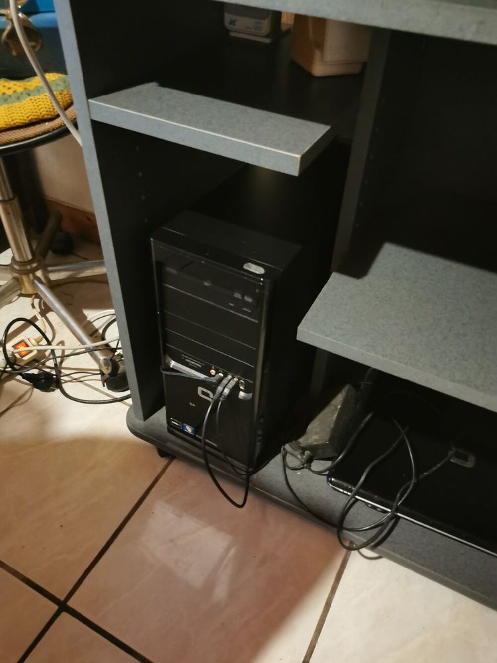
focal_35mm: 27
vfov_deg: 65.3
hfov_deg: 51.4
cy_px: 332
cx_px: 248
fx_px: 517
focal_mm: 5.58
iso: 2000
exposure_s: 1/16.7
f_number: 1.8
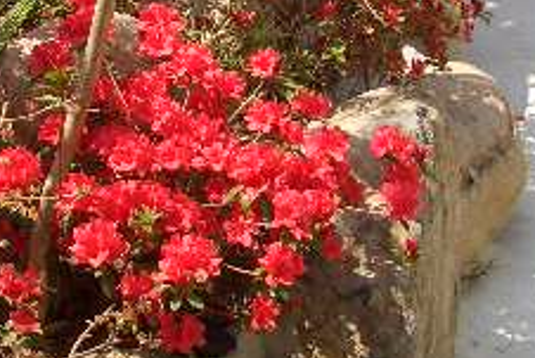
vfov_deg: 13.0
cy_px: -64
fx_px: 1532
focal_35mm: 103
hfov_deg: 19.3
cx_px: 0
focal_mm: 5.8
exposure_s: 1/200
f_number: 4.3
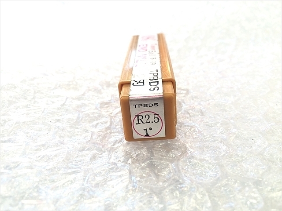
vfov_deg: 48.2
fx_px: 236
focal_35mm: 29
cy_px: 106
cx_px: 141
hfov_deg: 61.7
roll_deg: -2.1
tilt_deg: -37.7
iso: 50
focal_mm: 4.15
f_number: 2.2
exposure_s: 1/30
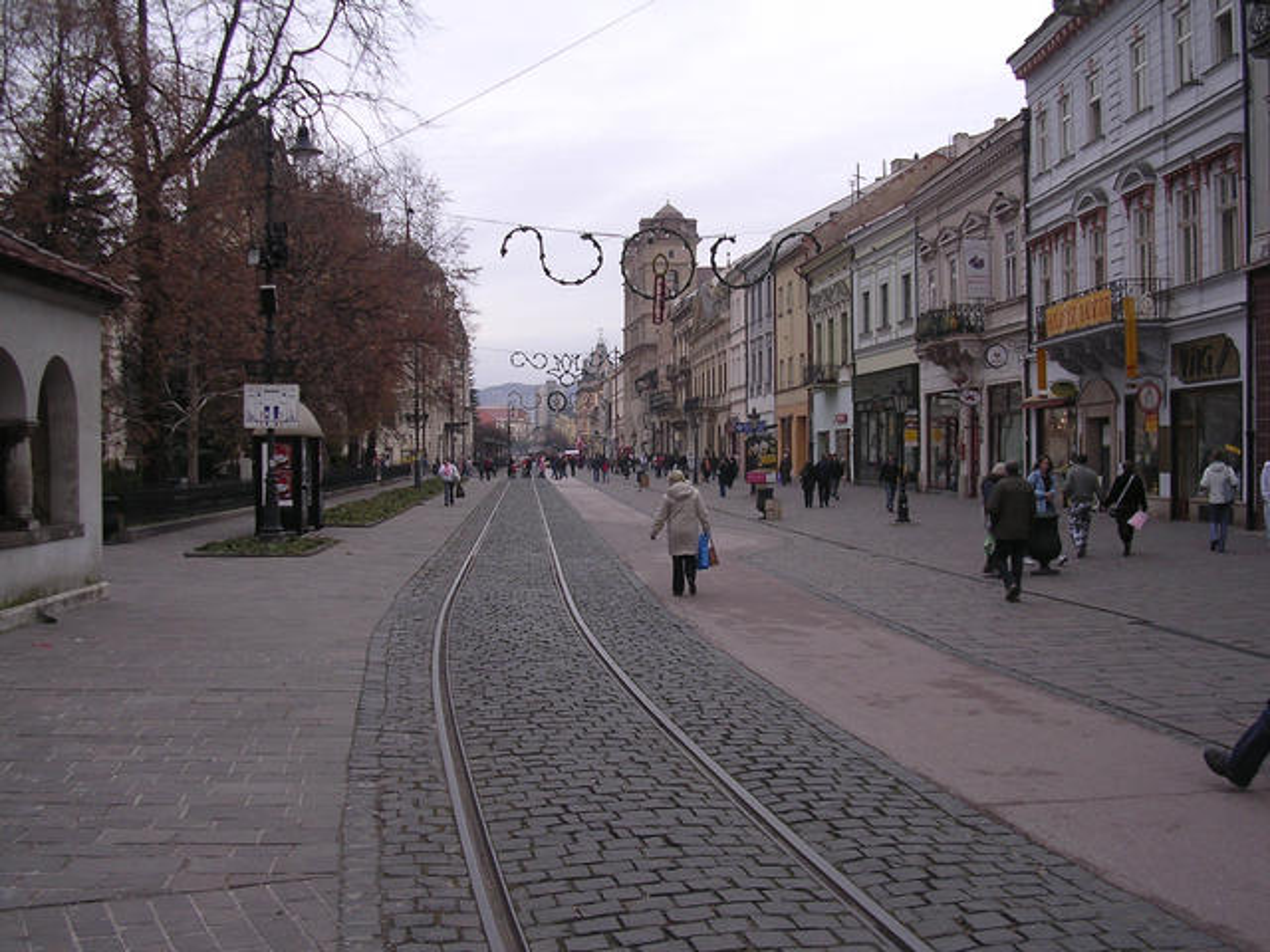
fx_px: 1394
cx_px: 635
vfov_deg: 37.7
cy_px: 476
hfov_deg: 49.0
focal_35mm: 38
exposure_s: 1/289
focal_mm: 5.8
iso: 100
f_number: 2.8
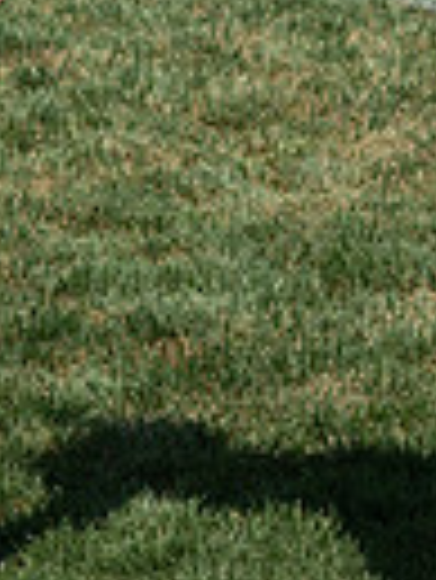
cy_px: -454
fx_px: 6706
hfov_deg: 3.7
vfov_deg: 4.9
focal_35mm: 400
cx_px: 156
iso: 450
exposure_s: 1/2500
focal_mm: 70
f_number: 5.6
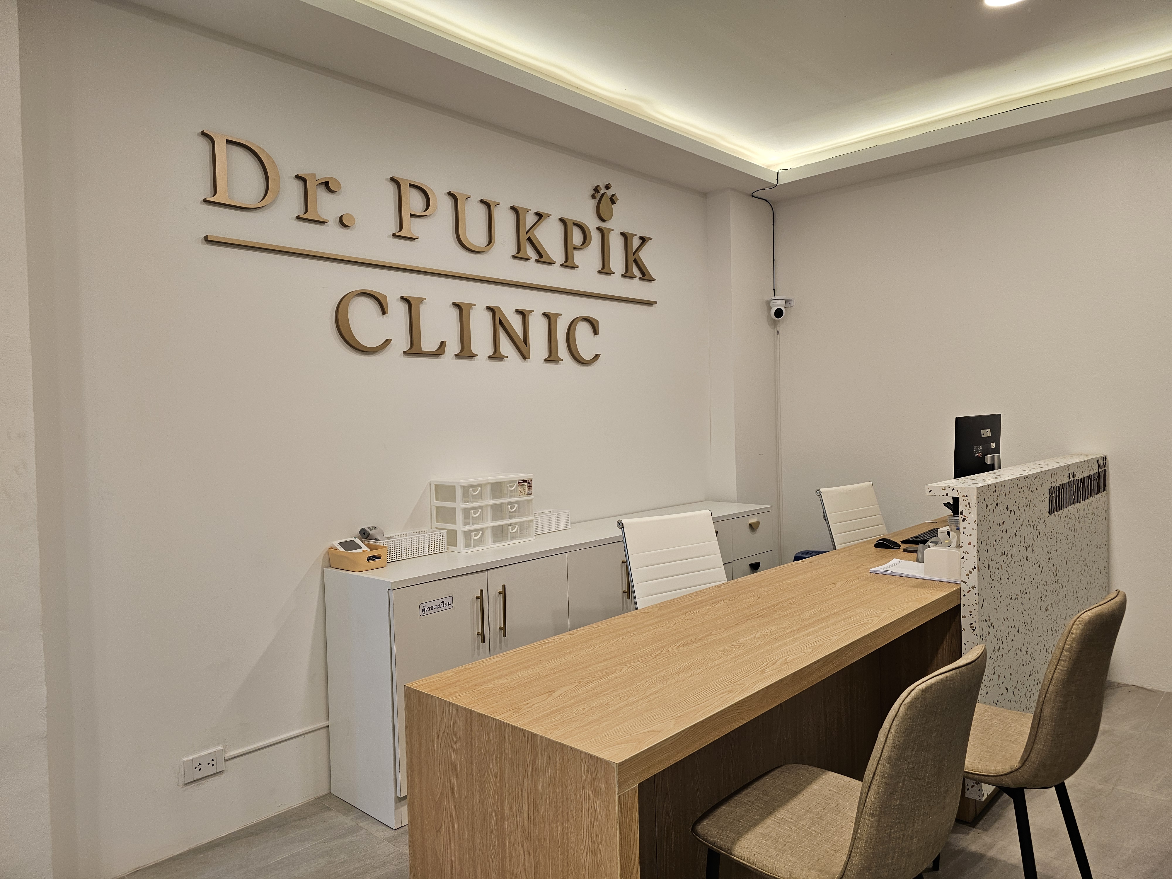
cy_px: 440
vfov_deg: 58.9
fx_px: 779
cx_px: 586
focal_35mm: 23
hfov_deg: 73.9
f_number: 1.7
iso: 100
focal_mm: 6.3
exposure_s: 1/100
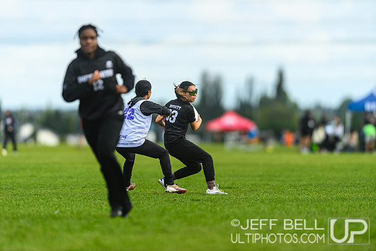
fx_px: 4179
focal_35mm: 400
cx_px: 188
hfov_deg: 5.2
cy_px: 126
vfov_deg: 3.4
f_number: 3.2
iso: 100
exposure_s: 1/1000
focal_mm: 400
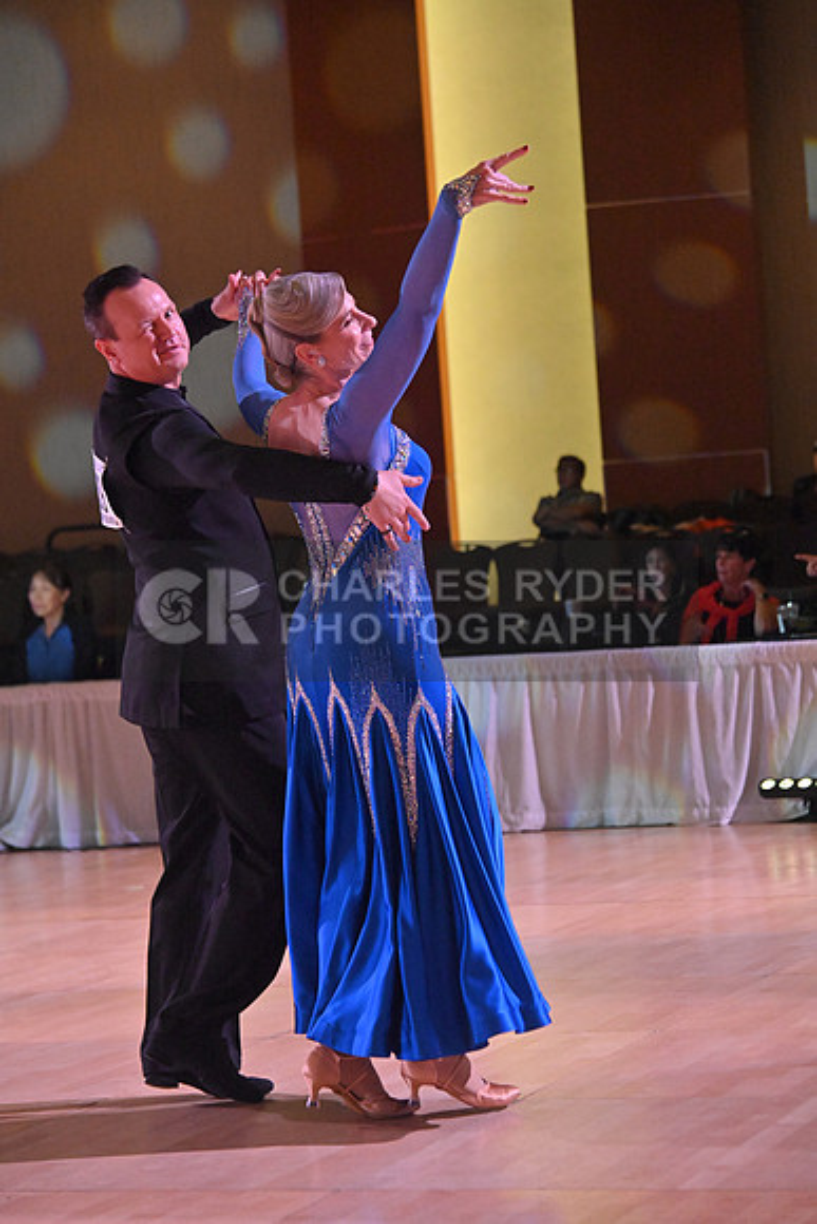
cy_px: 612
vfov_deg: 20.4
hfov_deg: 13.7
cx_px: 408
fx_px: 3402
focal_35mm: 100
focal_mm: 100
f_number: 7.1
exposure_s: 1/400
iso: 5000
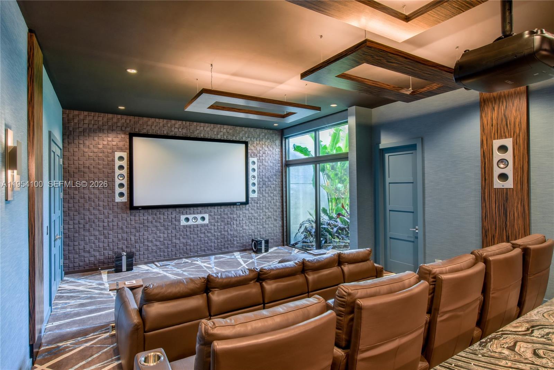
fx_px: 308
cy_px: 185
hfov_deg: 84.0
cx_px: 277
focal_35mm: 20
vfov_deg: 61.9
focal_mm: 20
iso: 400
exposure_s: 1/3
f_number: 16
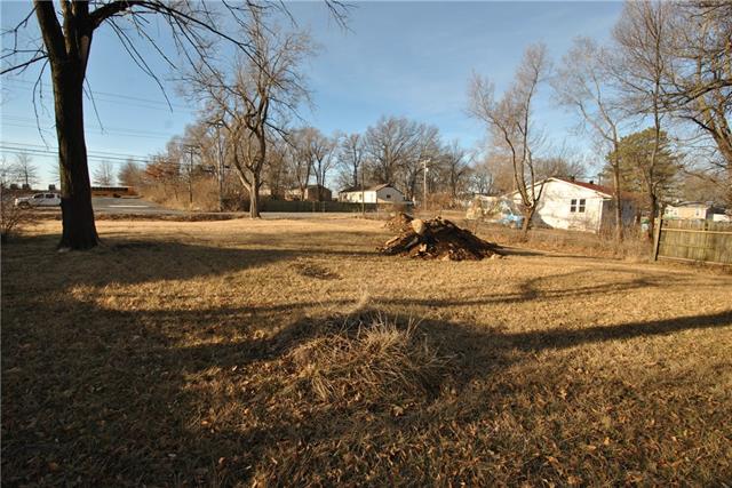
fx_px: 305
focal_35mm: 15
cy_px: 244
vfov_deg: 77.4
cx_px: 366
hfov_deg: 100.4
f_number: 6.3
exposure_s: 1/160
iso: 100
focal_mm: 10
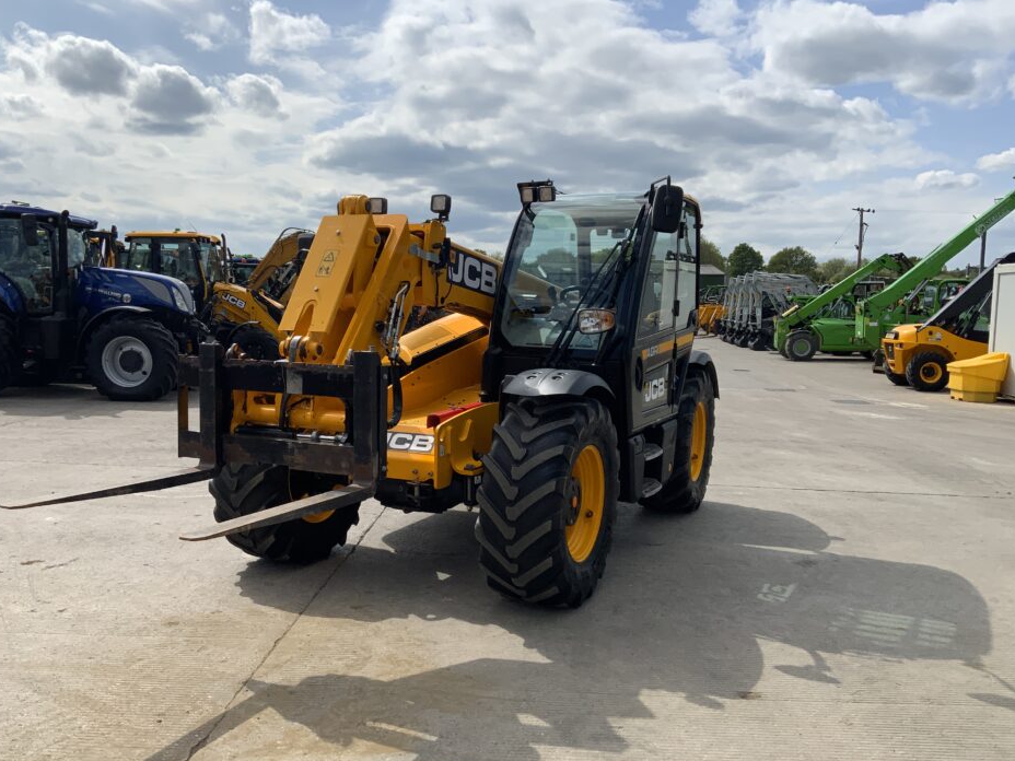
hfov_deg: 56.8
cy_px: 402
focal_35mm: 32
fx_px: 938
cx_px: 476
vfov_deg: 44.1
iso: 16
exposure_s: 1/3322
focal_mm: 3
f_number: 1.8
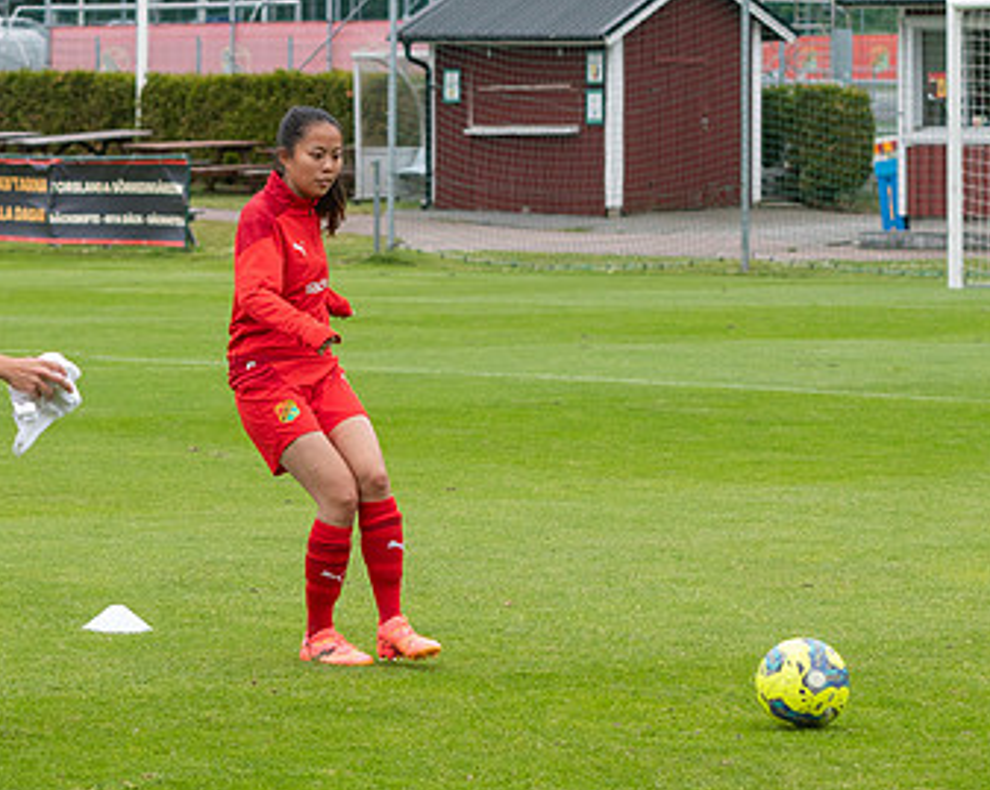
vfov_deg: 7.8
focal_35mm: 198
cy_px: 287
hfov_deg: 9.8
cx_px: 306
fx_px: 5796
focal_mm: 70
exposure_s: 1/1000
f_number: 5
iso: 400
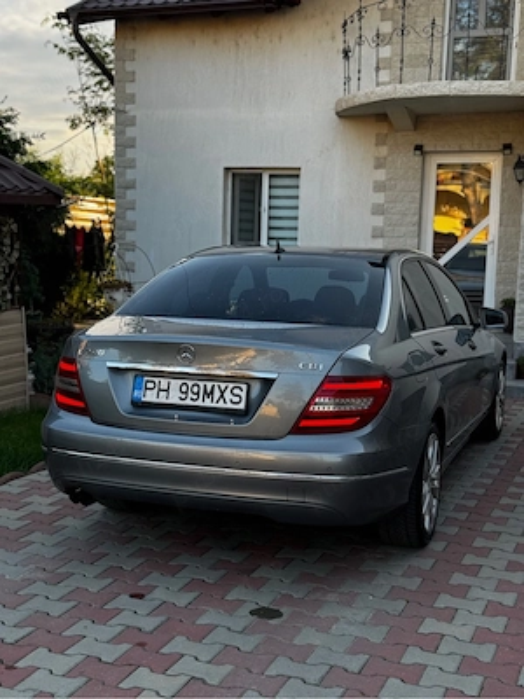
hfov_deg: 30.3
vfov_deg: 39.7
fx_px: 969
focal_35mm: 48
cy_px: 350
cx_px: 262
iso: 64
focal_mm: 6.76
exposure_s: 1/288
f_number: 1.78
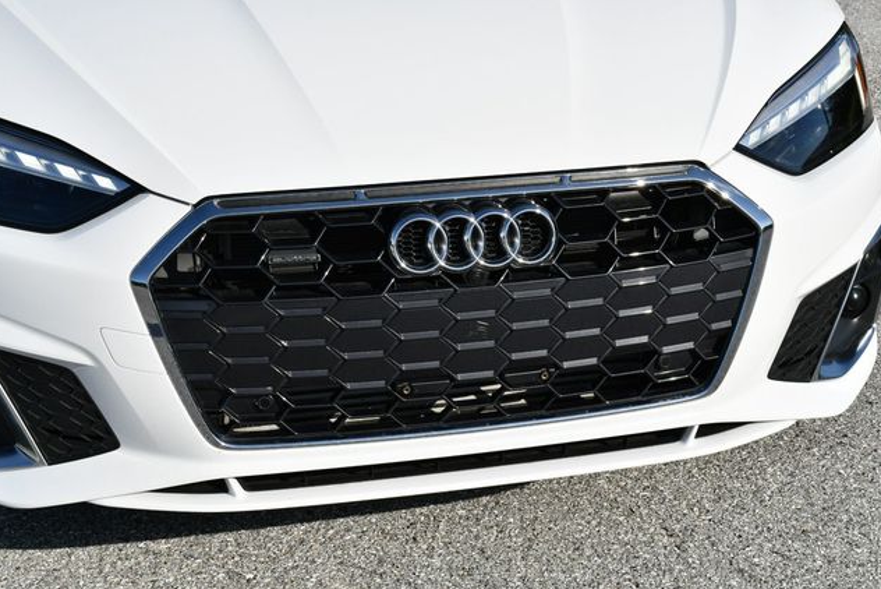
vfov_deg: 17.7
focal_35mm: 77
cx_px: 438
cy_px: 296
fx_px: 1885
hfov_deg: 26.3
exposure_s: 1/250
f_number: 8
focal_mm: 38
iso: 100
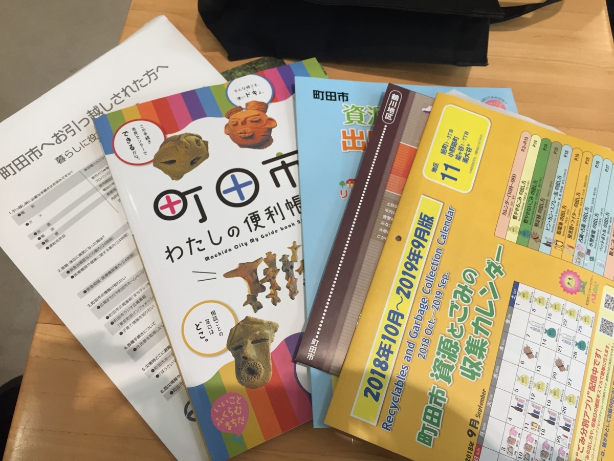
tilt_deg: -66.5
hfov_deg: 61.7
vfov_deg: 48.2
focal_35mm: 29
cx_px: 307
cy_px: 230
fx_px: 514
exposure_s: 1/30
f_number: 2.2
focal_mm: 4.15
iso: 80
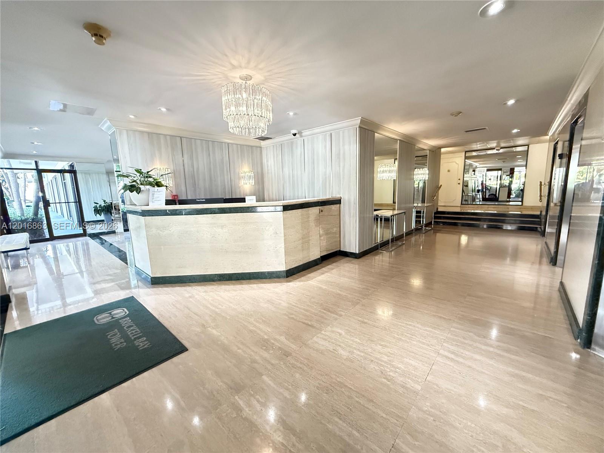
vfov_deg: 85.7
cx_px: 302
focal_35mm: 14
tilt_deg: -8.0
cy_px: 226
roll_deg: +1.3
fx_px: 244
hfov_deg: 102.1
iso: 1000
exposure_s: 1/60
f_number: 2.2
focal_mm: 2.22
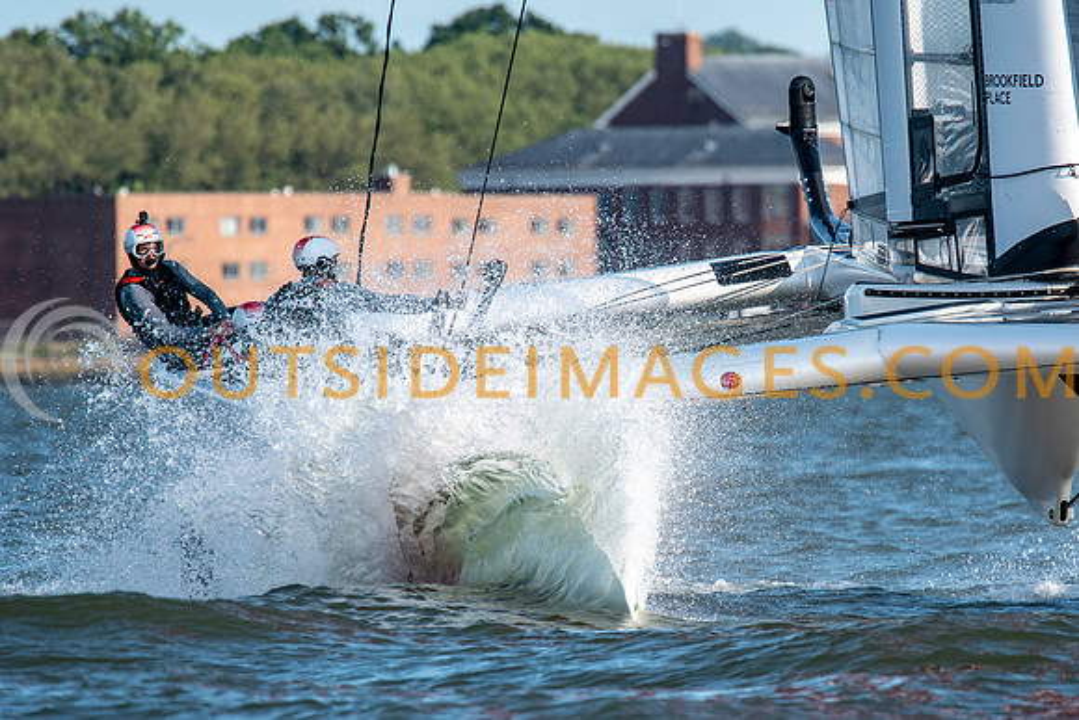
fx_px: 25065
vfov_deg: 1.6
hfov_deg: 2.5
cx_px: 668
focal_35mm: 836
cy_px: 368
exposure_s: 1/2000
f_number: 5.6
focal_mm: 420
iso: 500
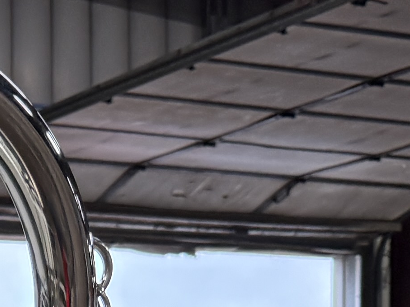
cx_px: -371
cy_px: 736
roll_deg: +2.0
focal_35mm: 150
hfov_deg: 11.9
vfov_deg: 8.9
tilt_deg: +0.3
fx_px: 1776
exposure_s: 1/120
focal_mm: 6.76
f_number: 1.78
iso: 125
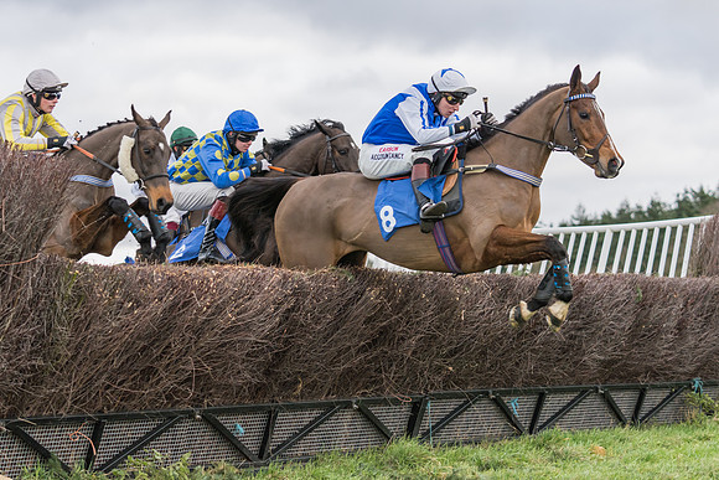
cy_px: 162
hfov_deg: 20.0
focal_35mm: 102
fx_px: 2040
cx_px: 318
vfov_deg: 13.4
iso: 800
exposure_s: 1/1000
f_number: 2.8
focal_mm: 70
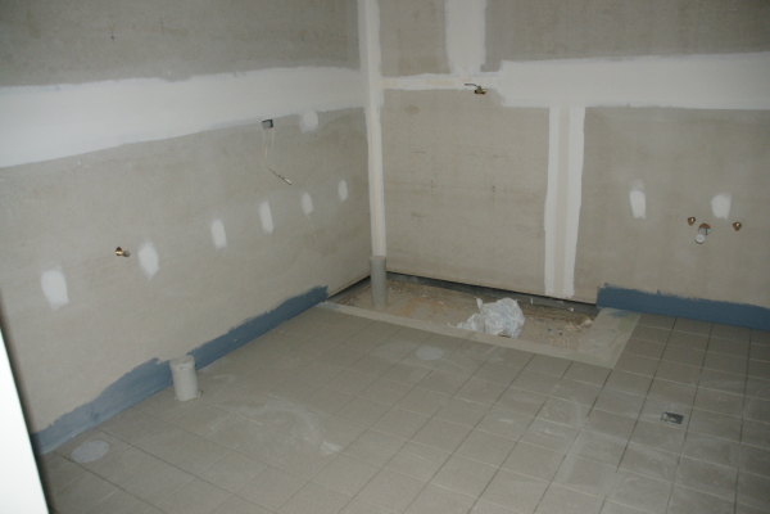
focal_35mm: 27
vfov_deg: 47.9
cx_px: 385
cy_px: 257
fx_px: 577
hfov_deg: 67.4
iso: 800
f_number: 5.6
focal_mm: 18
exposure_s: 1/60
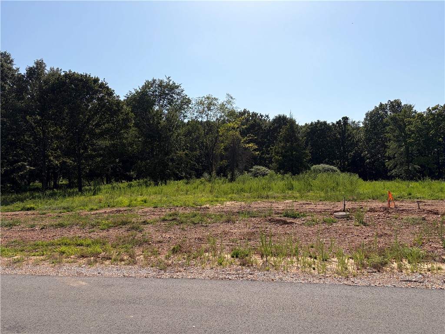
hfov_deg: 67.3
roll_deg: +2.0
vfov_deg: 53.1
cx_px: 222
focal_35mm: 26
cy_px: 167
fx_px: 334
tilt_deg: +1.8
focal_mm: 5.96
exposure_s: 1/7813
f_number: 1.6
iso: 64
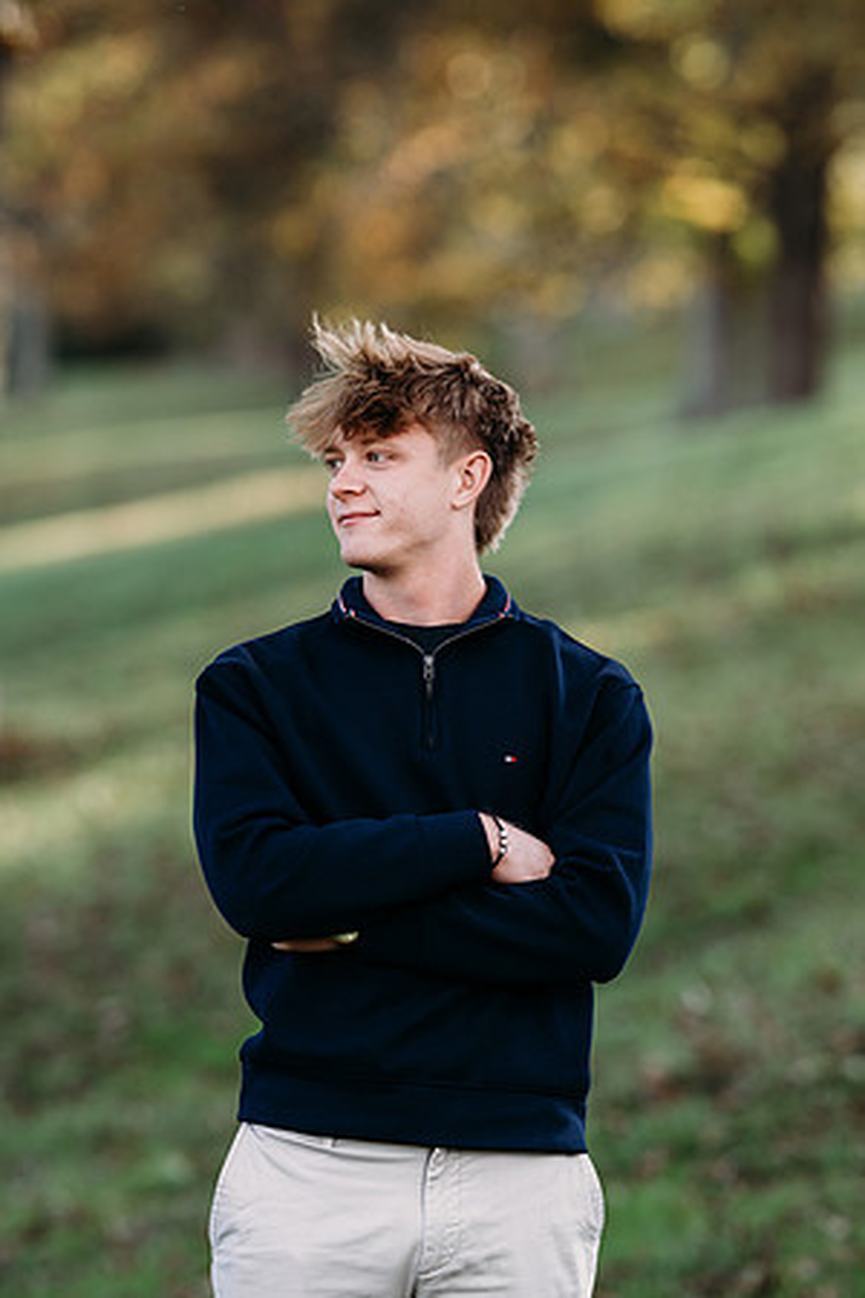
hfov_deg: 10.2
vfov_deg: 15.2
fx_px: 4865
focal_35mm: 135
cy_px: 649
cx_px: 432
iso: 160
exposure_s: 1/320
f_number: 2.5
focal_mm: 135
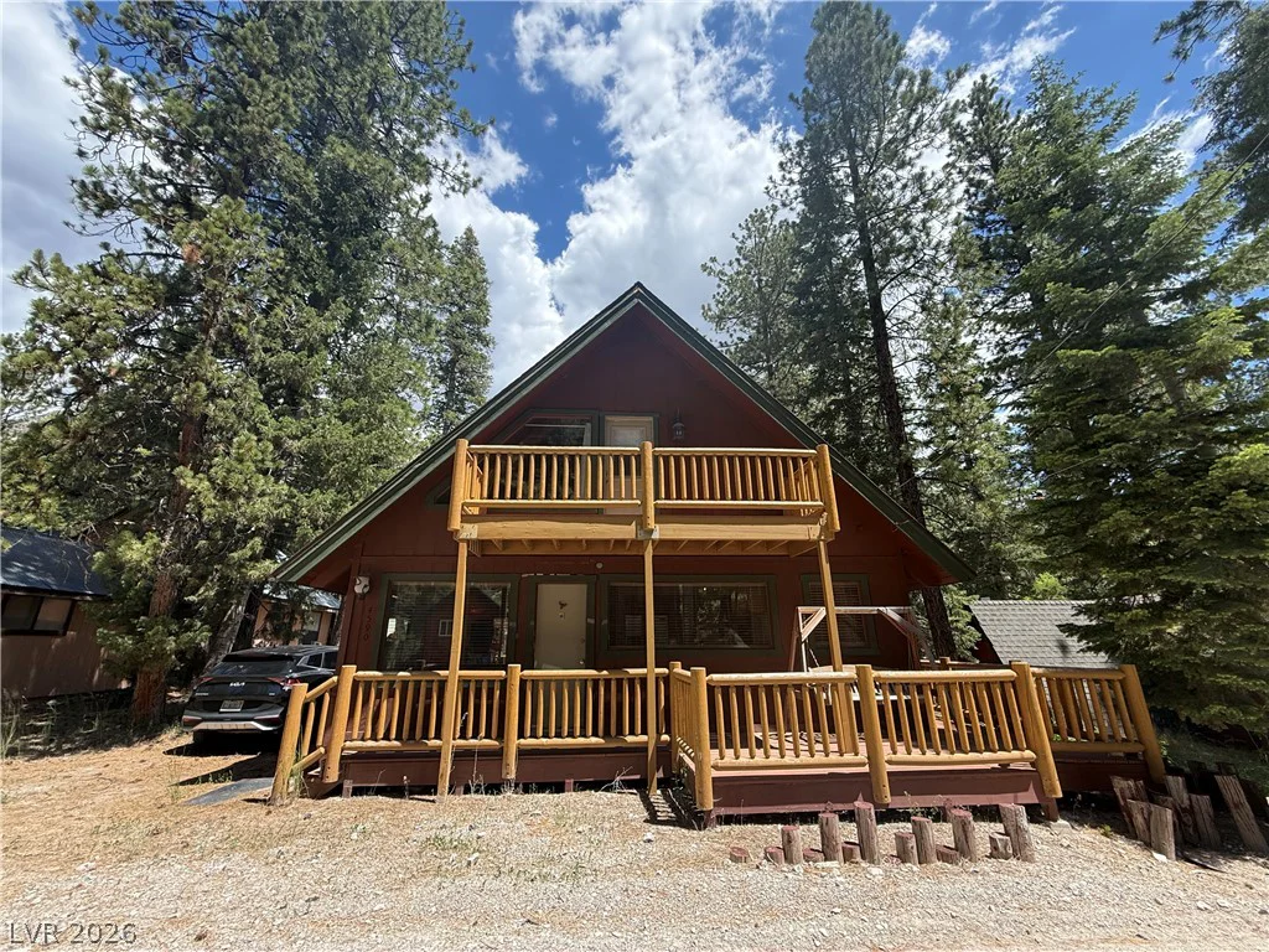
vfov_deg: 85.7
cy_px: 476
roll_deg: +0.8
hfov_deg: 102.1
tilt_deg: +19.1
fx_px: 513
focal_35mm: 14
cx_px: 634
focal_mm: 2.22
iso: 64
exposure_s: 1/701
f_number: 2.2
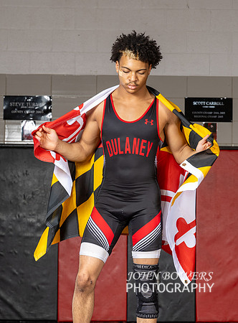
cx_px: 151
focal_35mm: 144
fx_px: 1336
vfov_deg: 13.8
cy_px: 139
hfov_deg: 10.2
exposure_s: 1/100
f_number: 4.5
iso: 200
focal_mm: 70
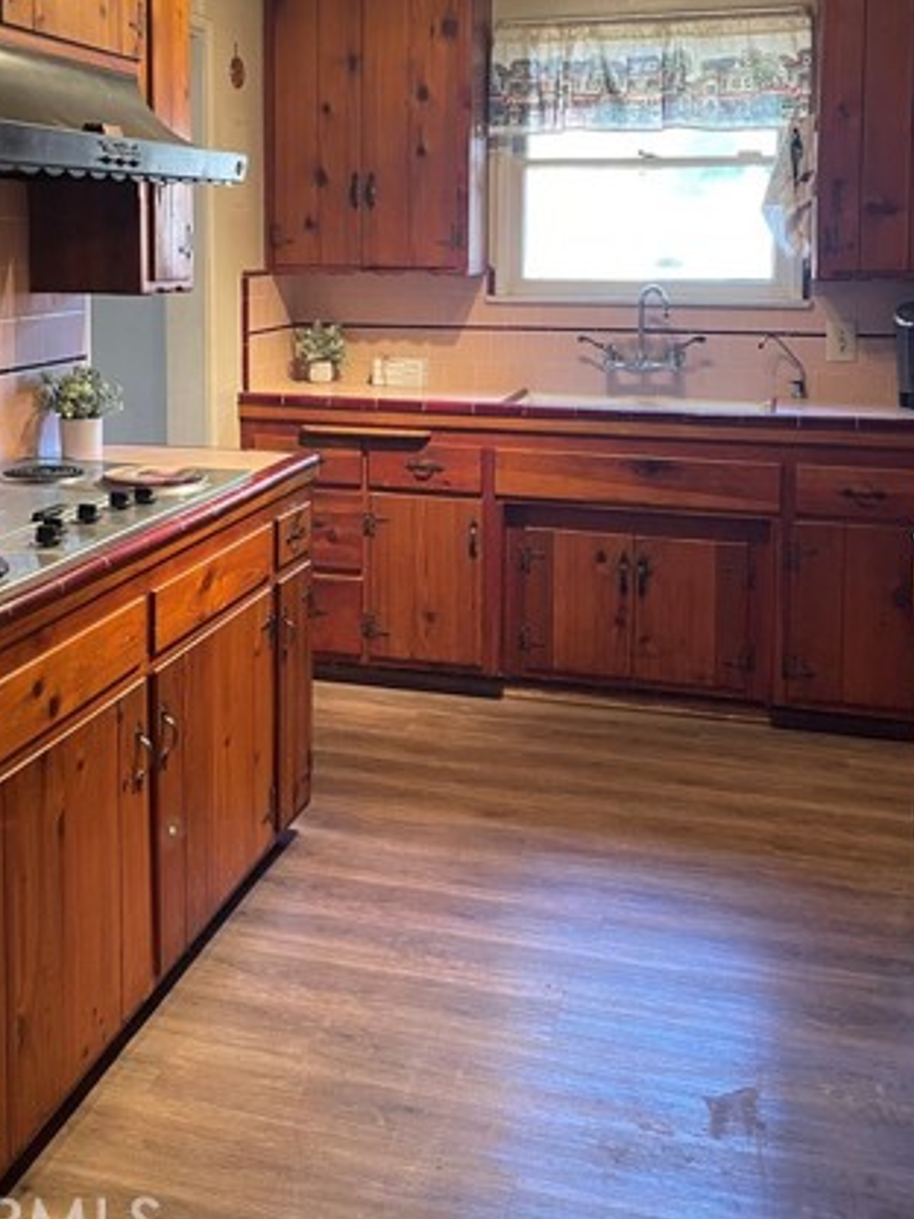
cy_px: 328
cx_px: 334
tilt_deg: -2.8
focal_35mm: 40
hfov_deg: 35.7
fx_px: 1408
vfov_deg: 45.4
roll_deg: +1.0
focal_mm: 5.1
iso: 320
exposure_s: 1/60
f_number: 1.6
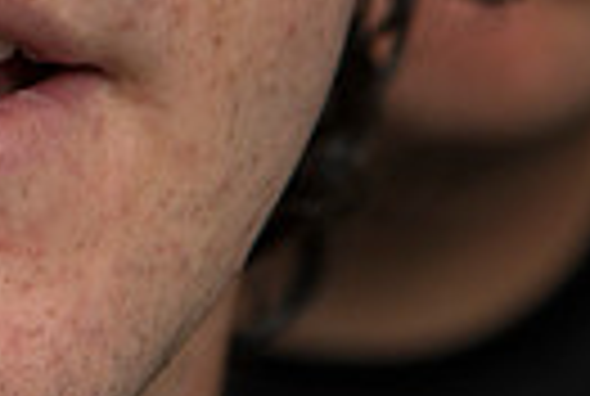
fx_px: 5076
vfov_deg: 4.4
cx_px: -387
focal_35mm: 309
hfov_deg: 6.5
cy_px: -286
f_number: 5.6
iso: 640
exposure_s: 1/160
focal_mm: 70
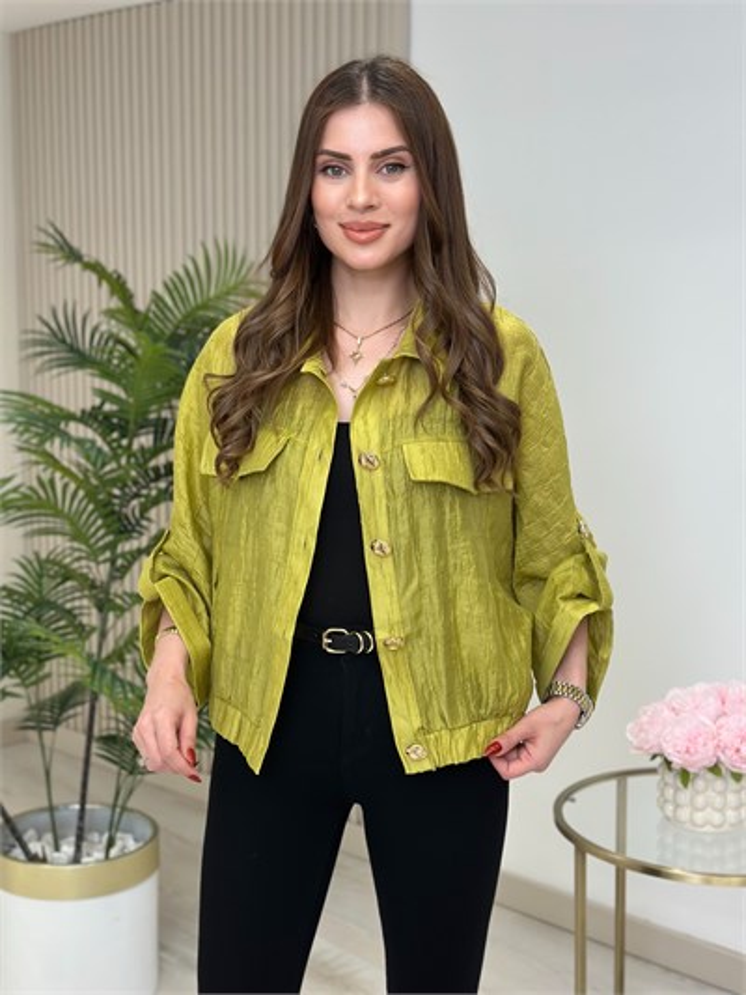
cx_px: 373
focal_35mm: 48
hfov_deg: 30.3
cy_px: 498
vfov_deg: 39.6
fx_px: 1379
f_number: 1.78
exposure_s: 1/190
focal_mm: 6.86
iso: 80
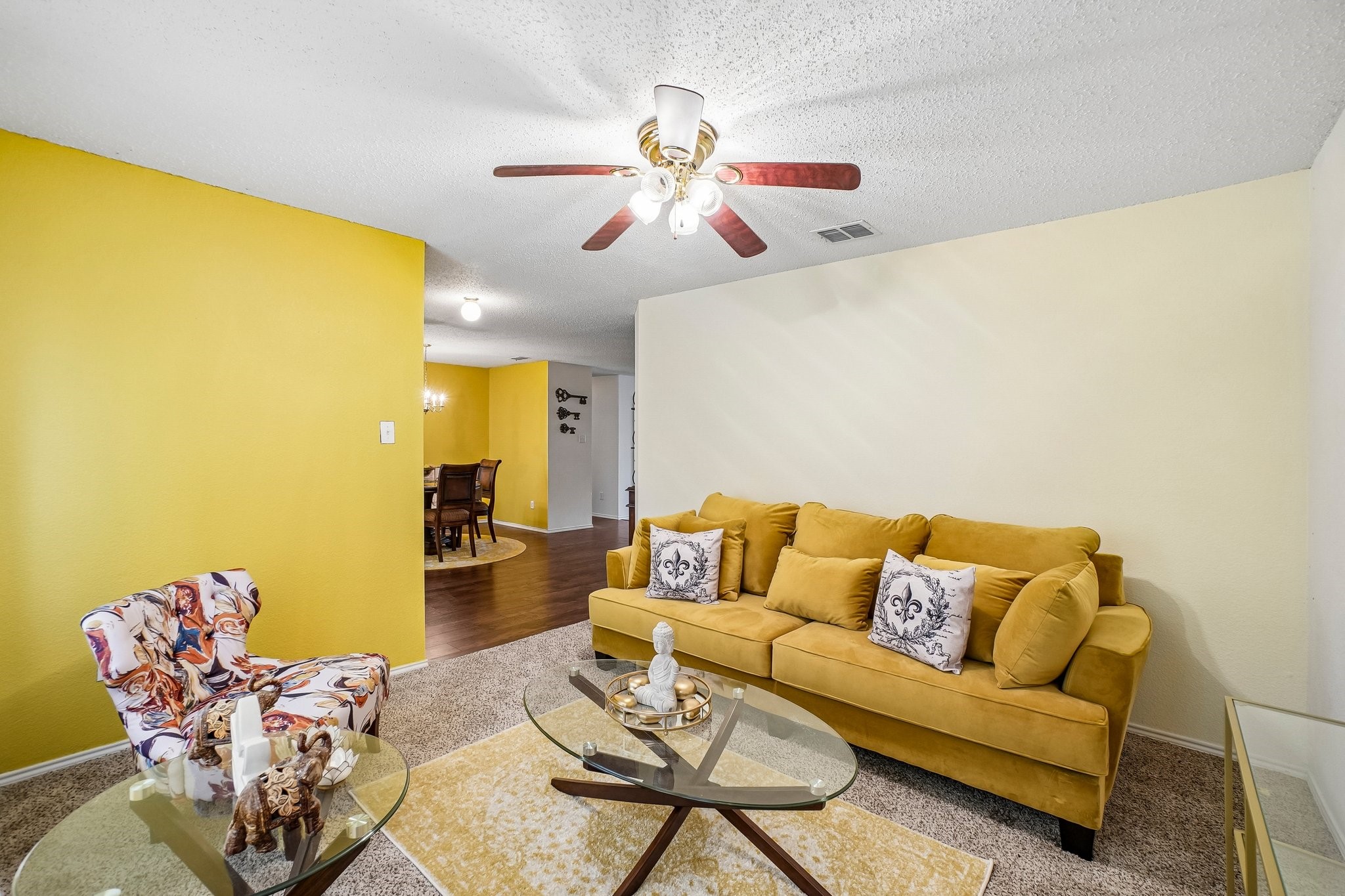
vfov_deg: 77.3
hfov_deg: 100.4
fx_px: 560
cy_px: 448
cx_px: 672
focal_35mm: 15
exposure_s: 1/13
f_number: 8
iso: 400
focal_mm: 10
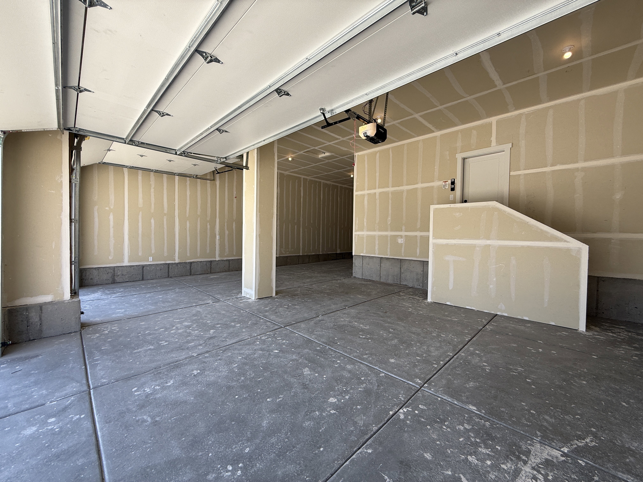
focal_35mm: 14
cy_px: 241
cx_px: 322
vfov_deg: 85.7
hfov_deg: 102.1
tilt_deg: -0.3
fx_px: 260
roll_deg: -0.7
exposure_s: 1/301
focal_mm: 2.22
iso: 50
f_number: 2.2
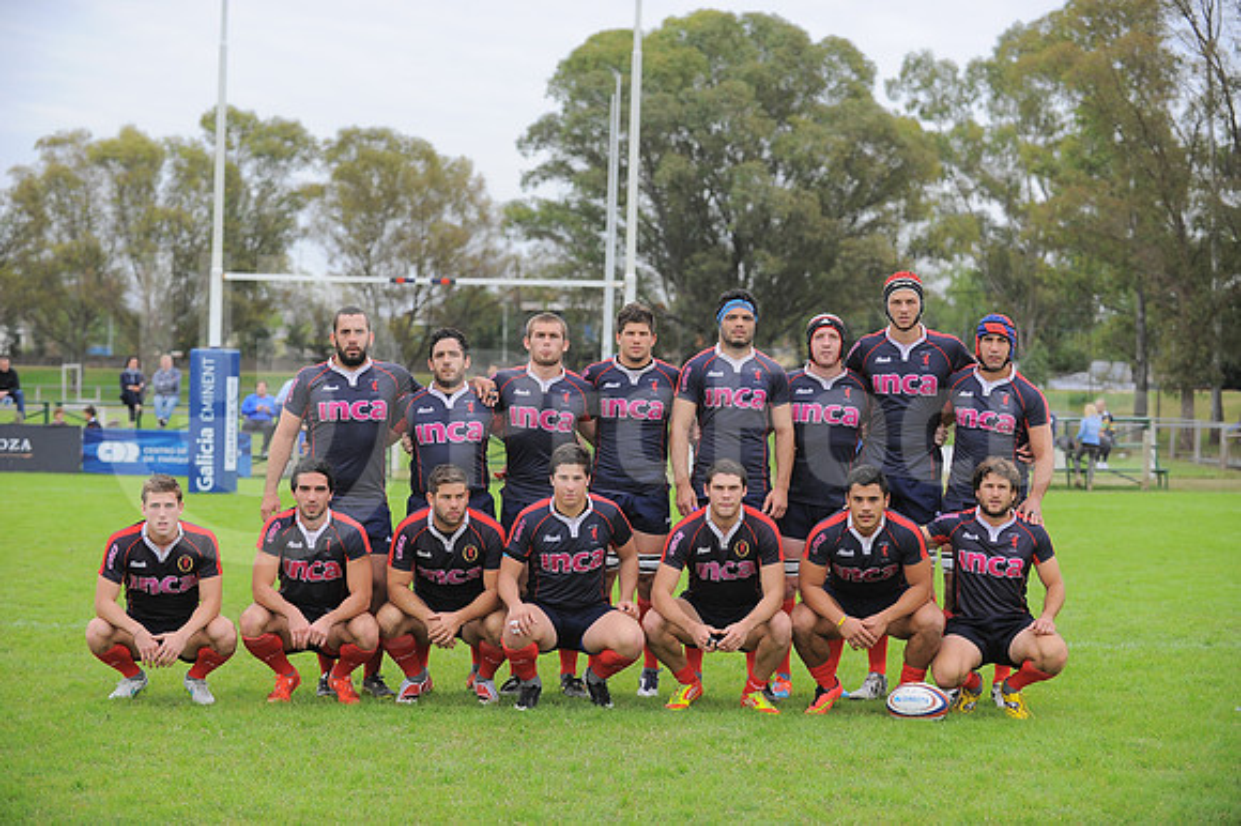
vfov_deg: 16.6
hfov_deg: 24.8
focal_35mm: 82
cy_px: 413
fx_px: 2825
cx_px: 620
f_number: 3.5
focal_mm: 82
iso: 320
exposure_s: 1/800
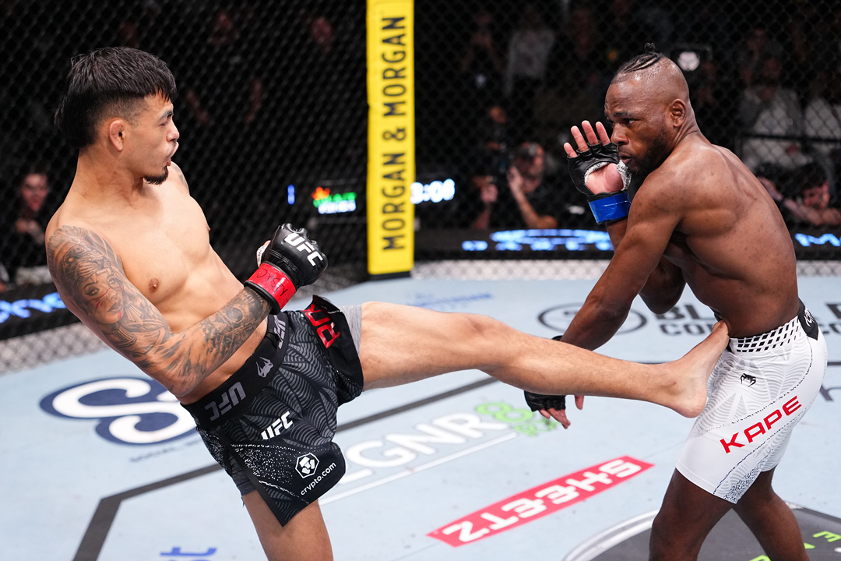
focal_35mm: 50
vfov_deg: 27.0
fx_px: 1168
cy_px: 280
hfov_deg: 39.6
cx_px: 420
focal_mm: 50
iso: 2500
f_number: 2.2
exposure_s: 1/1250
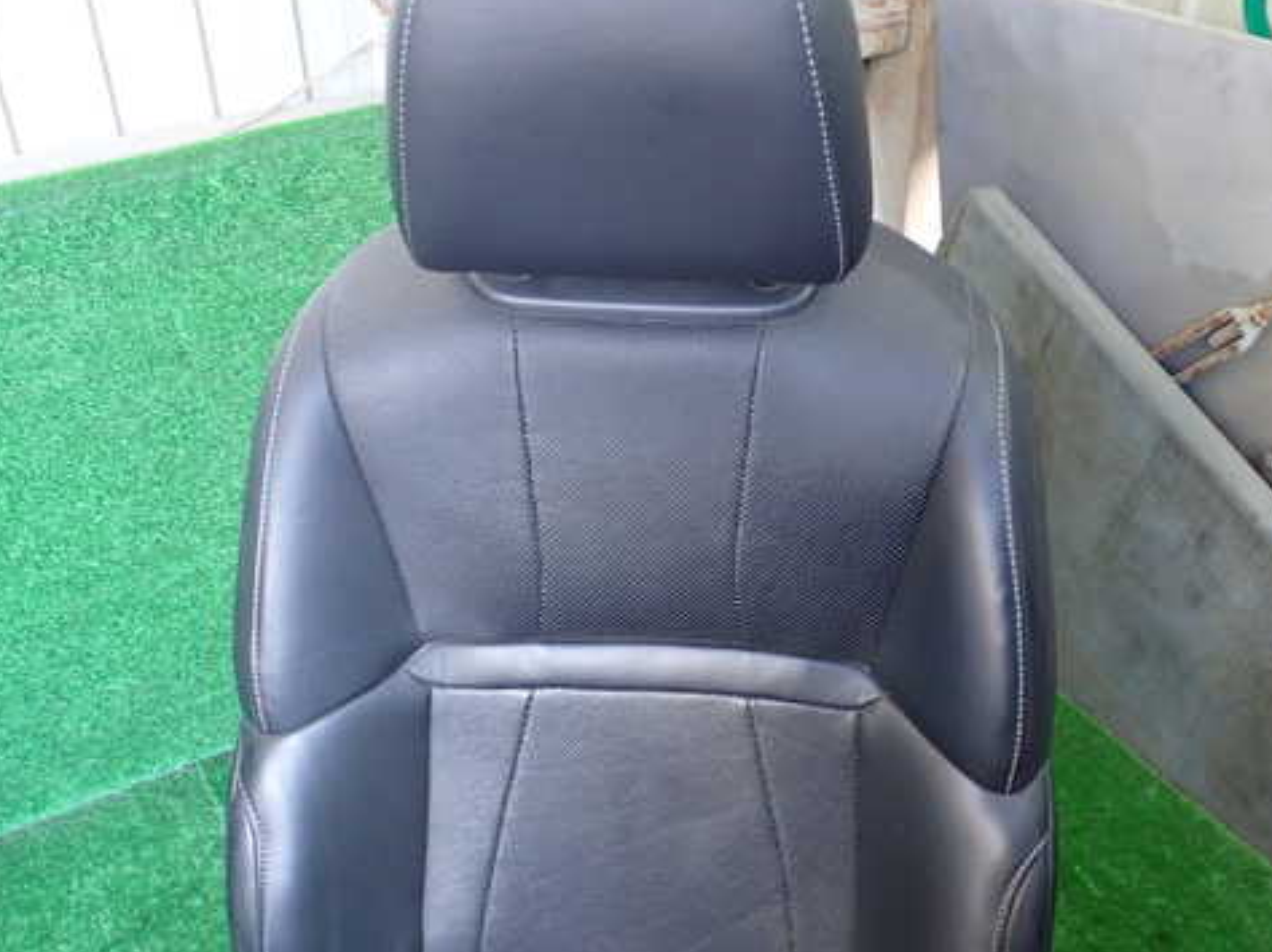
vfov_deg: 37.7
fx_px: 1396
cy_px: 483
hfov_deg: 49.0
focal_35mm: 38
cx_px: 657
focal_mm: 5.4
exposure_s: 1/30
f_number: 2.3
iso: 320
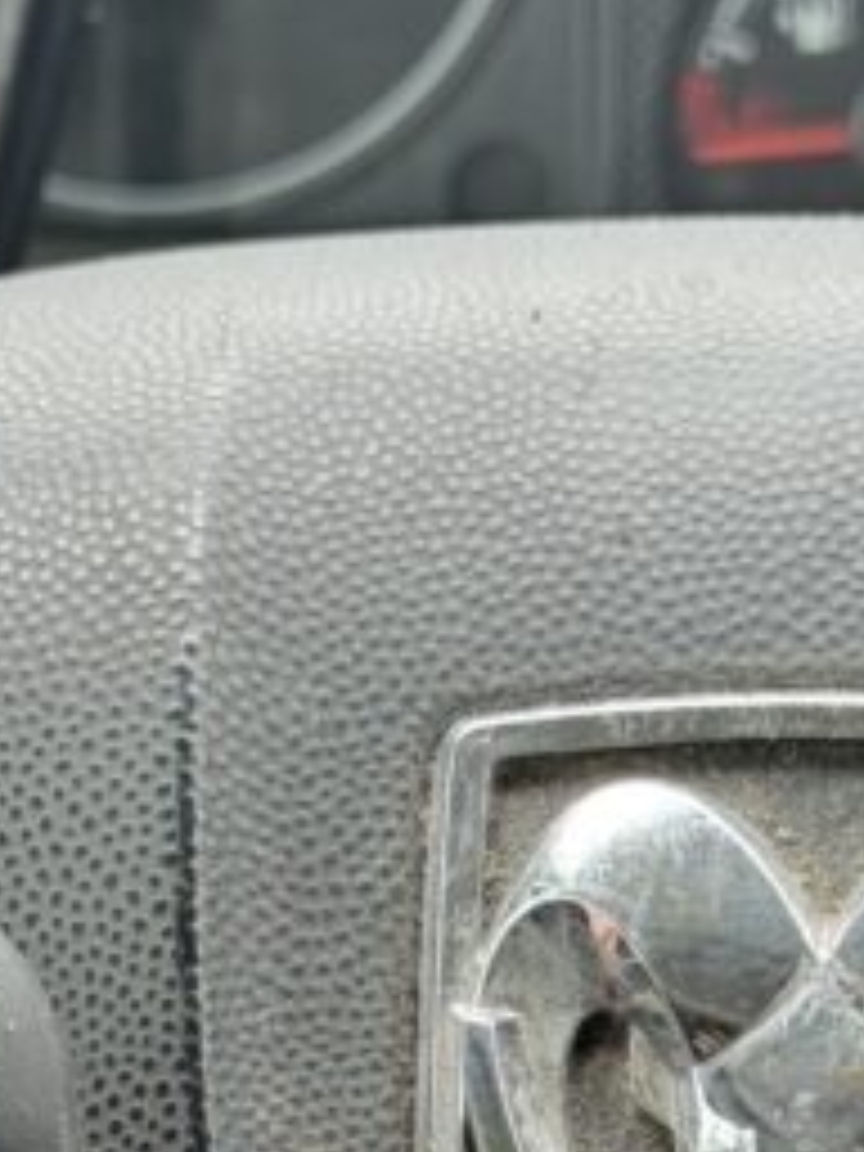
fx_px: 6390
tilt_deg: -38.2
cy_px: 1282
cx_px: 436
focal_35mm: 192
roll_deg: -0.5
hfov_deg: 7.7
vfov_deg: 10.2
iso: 50
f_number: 1.78
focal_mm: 6.76
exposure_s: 1/146
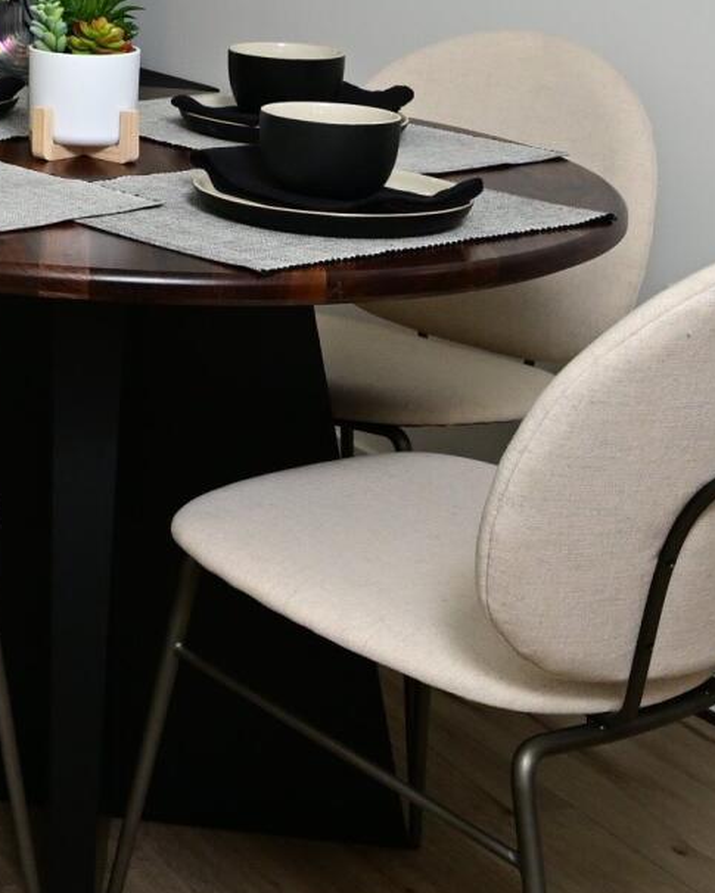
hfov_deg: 16.9
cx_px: -476
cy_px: -49
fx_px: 2089
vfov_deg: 22.9
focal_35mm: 79
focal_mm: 17
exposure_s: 1/100
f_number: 5.6
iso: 400
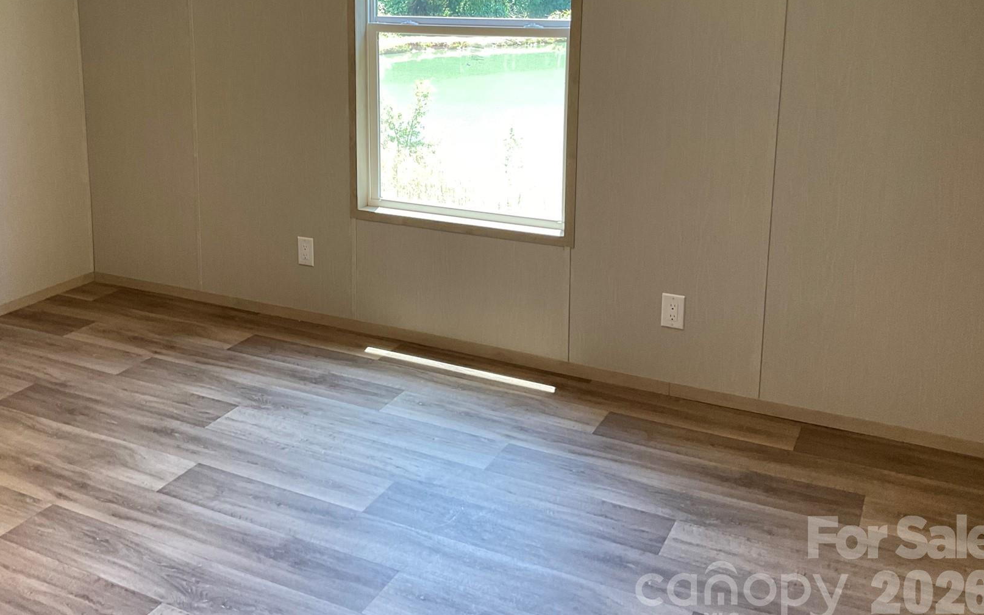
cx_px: 378
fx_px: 1046
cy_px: 168
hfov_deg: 50.0
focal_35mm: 39
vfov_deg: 32.3
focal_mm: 3
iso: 64
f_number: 1.8
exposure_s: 1/60
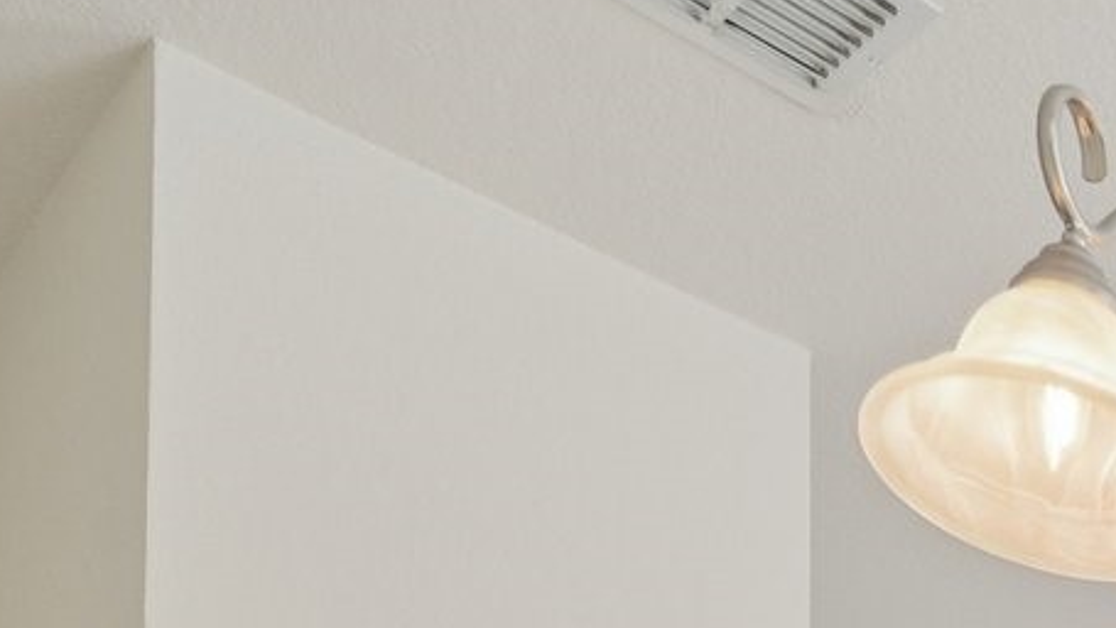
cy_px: 1478
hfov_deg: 24.1
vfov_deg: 13.6
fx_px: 1953
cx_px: 1729
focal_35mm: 66
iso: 250
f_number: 9
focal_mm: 14
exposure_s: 1/25
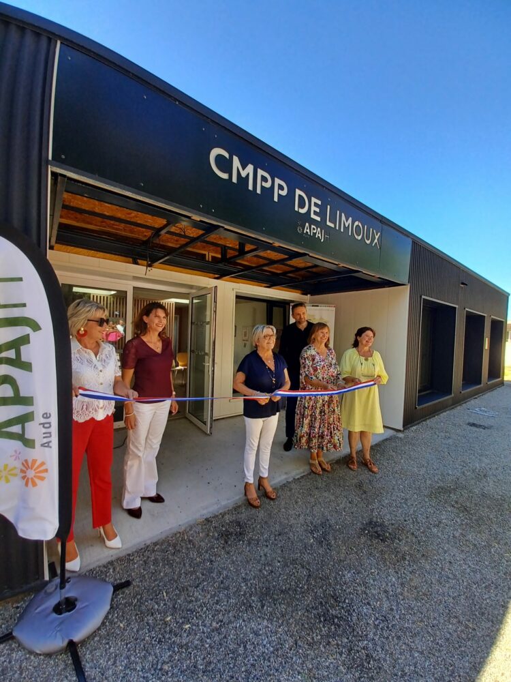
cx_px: 256
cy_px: 341
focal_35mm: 13
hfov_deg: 89.9
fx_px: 256
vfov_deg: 106.2
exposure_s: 1/261
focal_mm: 1.42
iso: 40
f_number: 2.2
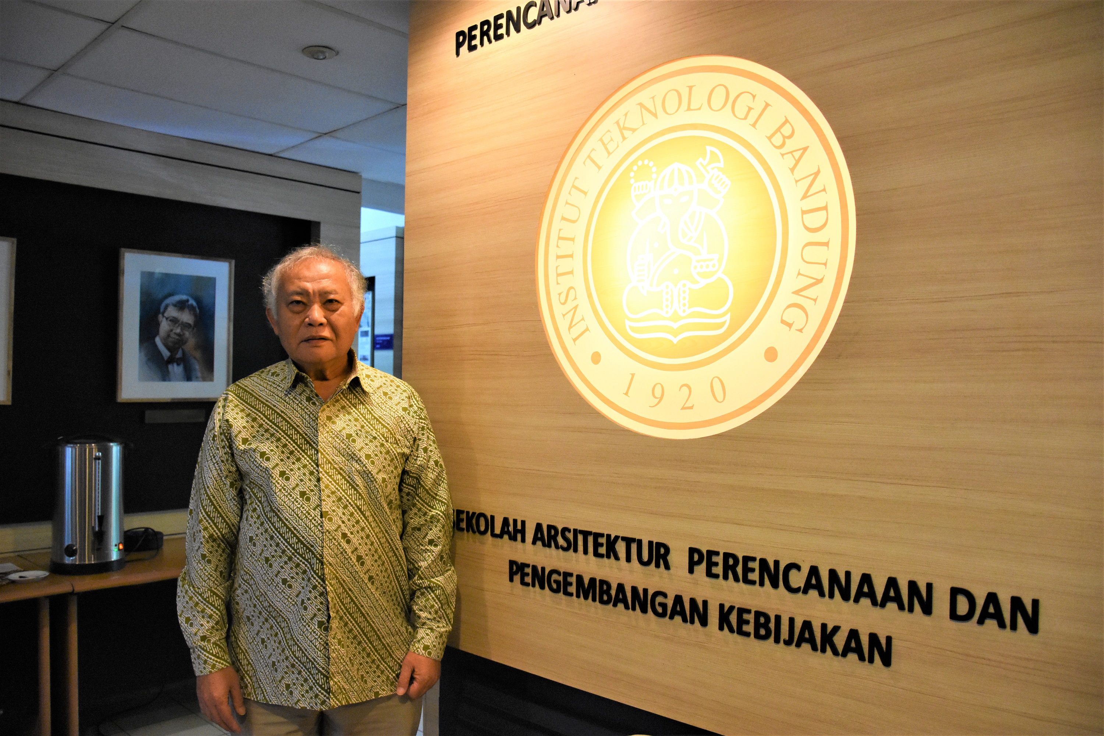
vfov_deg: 47.9
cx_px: 552
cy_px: 368
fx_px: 828
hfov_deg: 67.4
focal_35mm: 27
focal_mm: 18
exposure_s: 1/60
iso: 3200
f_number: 3.5
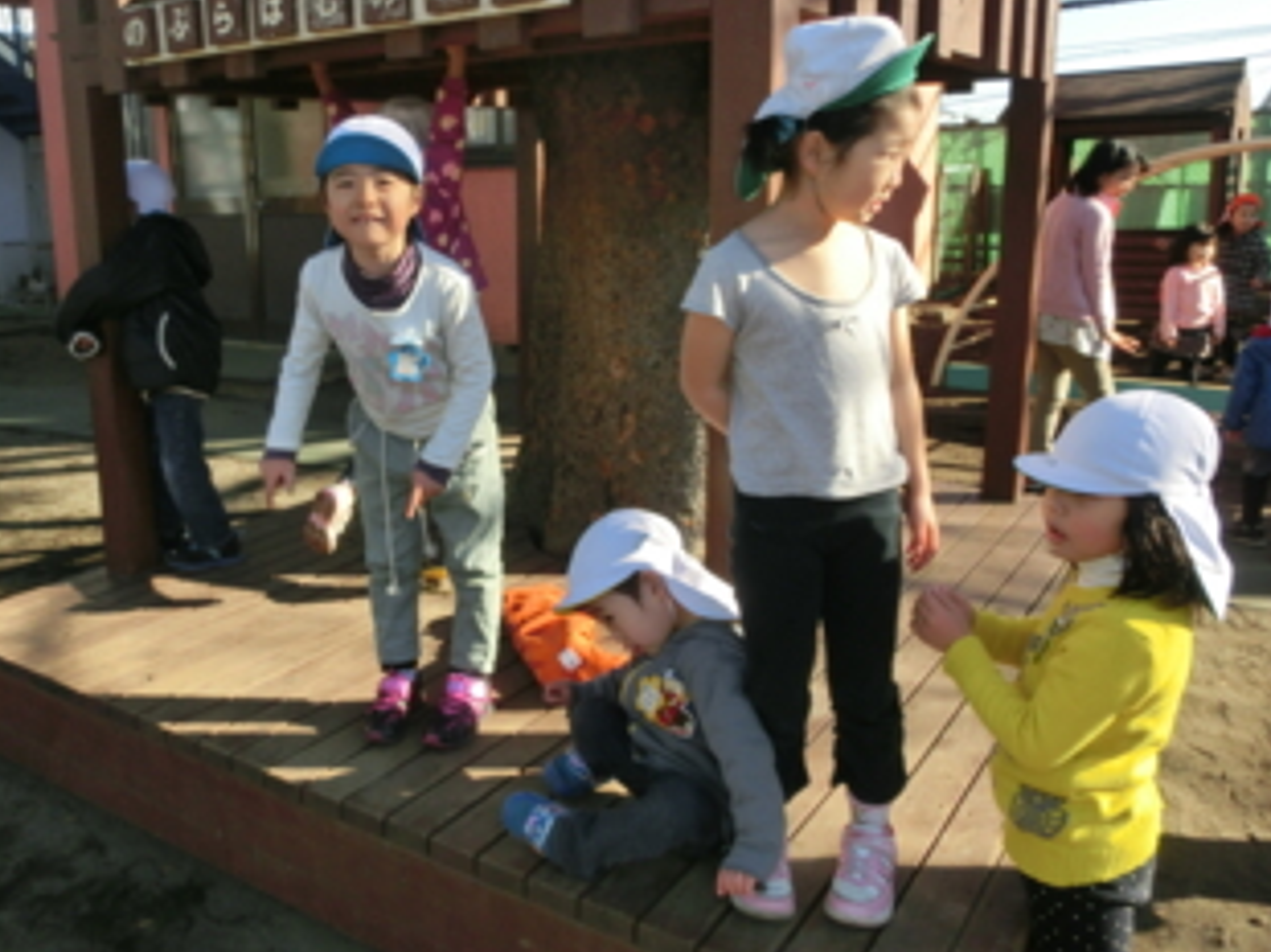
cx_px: 472
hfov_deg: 57.6
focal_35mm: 31
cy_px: 427
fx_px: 1137
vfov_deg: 45.3
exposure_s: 1/640
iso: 80
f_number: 3
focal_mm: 4.24
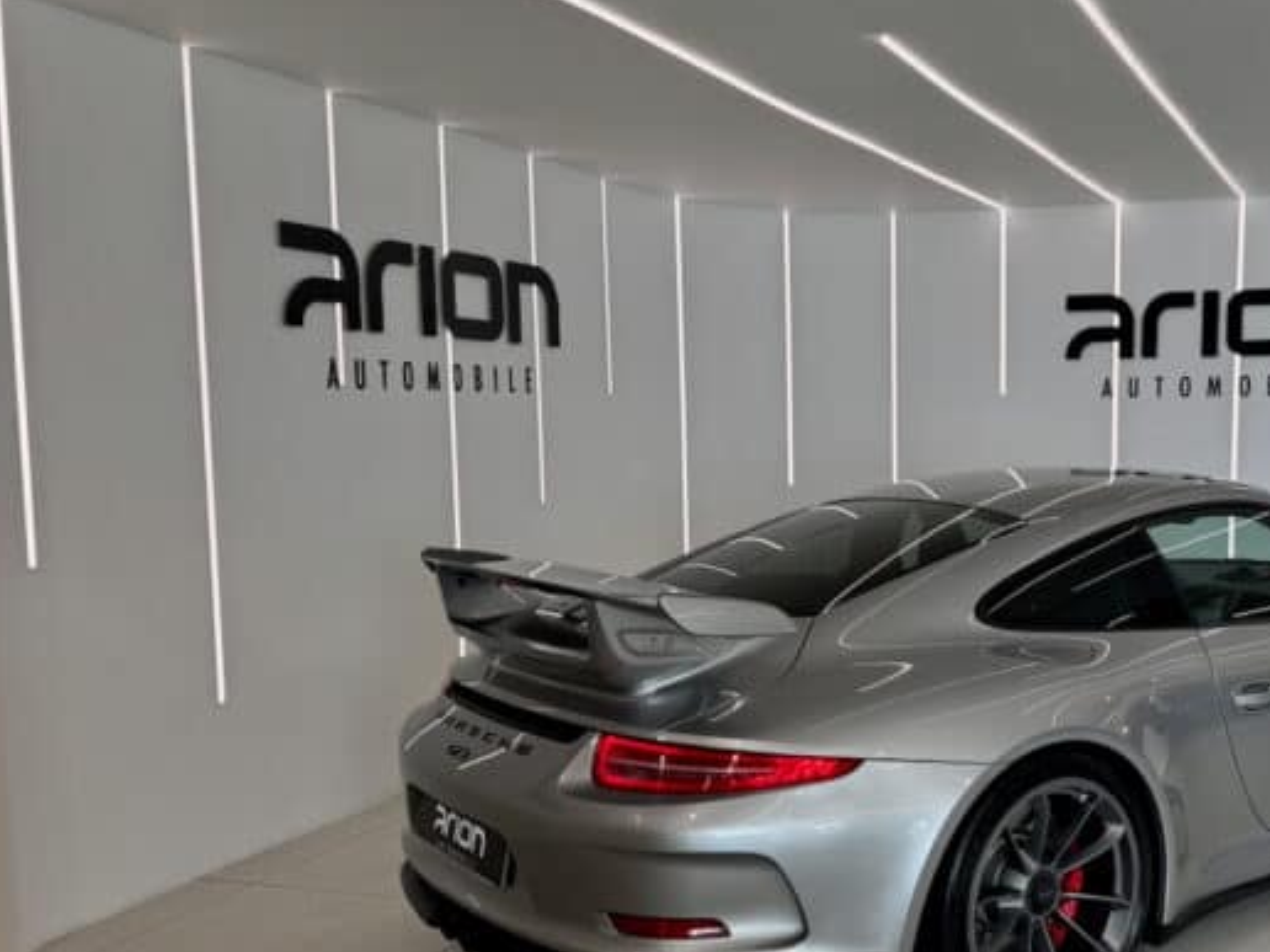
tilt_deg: -6.1
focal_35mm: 37
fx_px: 1357
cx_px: 948
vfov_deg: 38.5
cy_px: 565
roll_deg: +0.8
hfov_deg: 48.3
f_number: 1.78
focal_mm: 6.76
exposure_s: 1/204
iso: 64
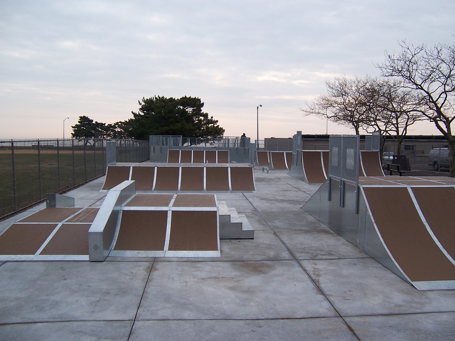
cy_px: 170
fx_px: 434
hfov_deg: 55.4
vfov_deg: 42.9
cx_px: 228
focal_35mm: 33
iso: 80
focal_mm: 5.5
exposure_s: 1/180
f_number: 3.4
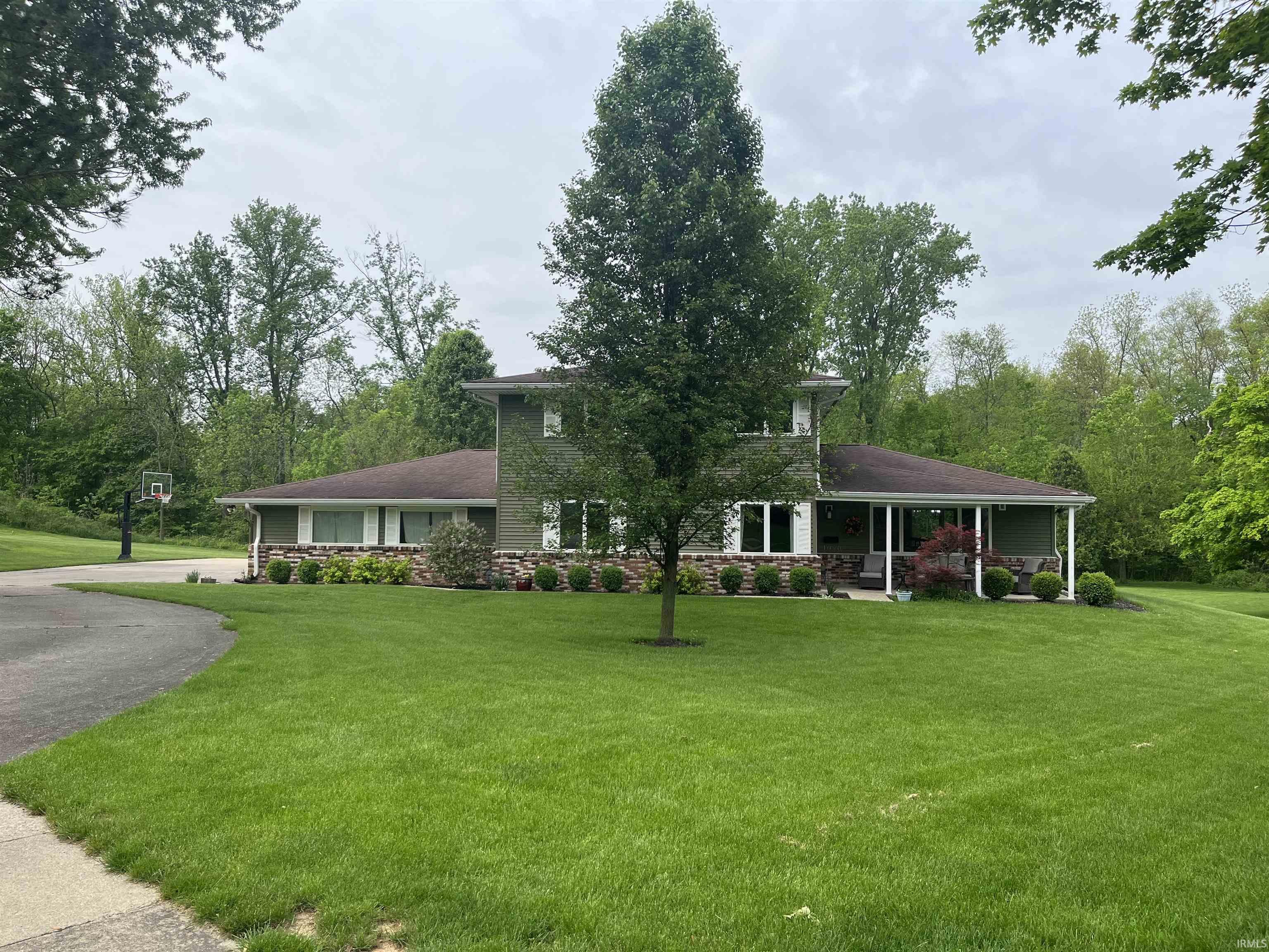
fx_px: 953
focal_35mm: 26
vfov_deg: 53.1
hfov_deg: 67.3
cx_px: 634
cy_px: 476
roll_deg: +0.9
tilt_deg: +1.3
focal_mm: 5.1
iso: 50
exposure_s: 1/2179
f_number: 1.6
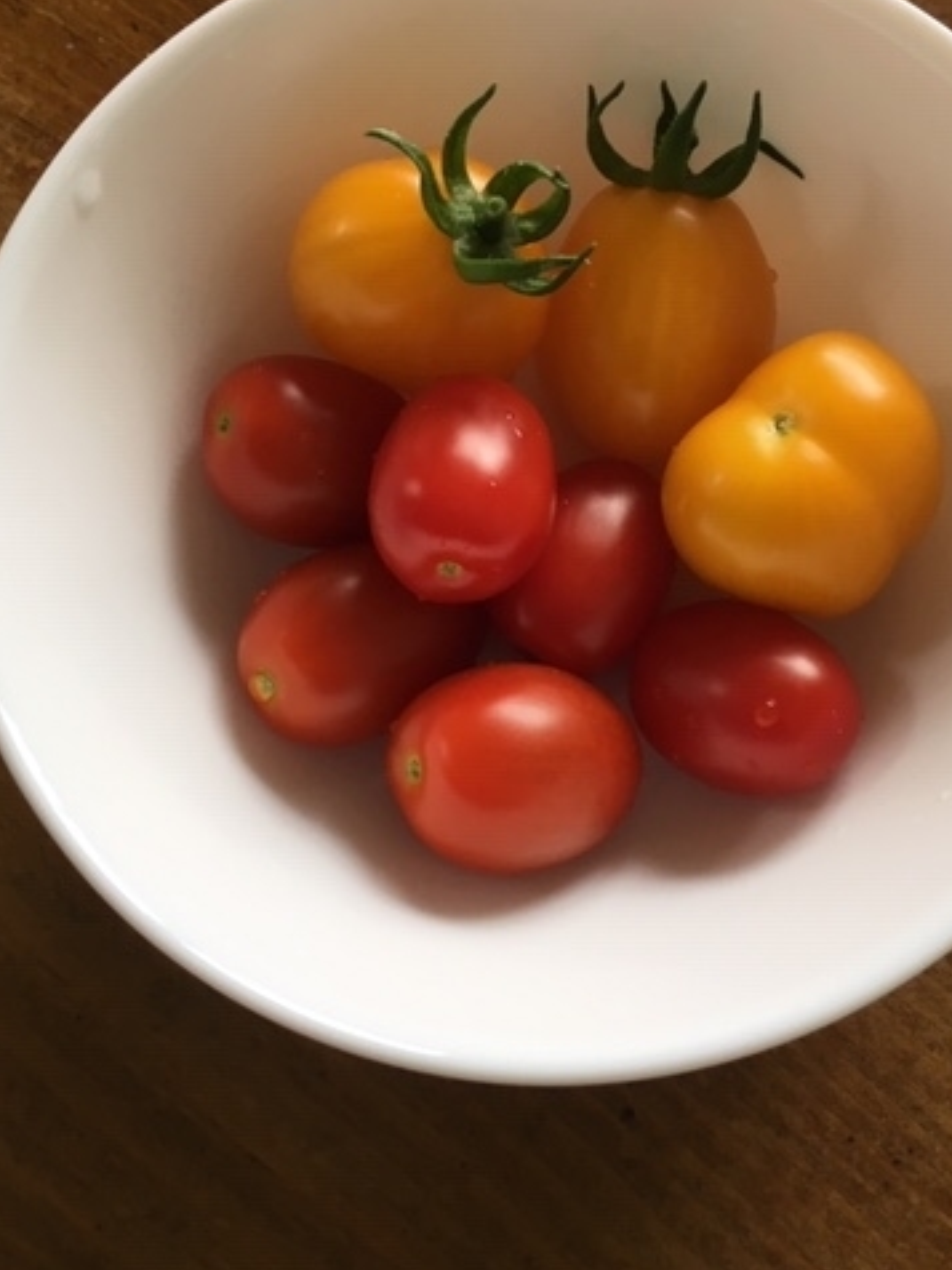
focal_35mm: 39
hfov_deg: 36.7
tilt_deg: -74.4
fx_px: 1430
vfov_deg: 47.7
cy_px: 528
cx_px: 549
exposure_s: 1/40
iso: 25
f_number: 2.2
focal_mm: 4.15
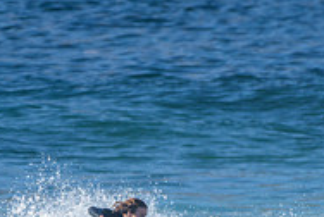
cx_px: 129
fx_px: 17001
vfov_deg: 0.7
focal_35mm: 1886
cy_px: 303
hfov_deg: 1.1
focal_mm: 500
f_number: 5.6
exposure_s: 1/2000
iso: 200
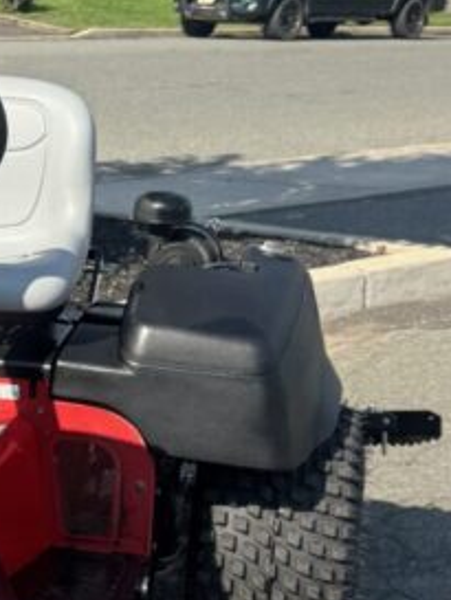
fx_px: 1562
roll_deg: -2.1
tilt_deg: -16.1
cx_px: -176
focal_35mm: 90
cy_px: 343
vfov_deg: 21.7
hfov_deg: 15.4
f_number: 1.78
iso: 80
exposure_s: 1/2174
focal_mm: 6.76
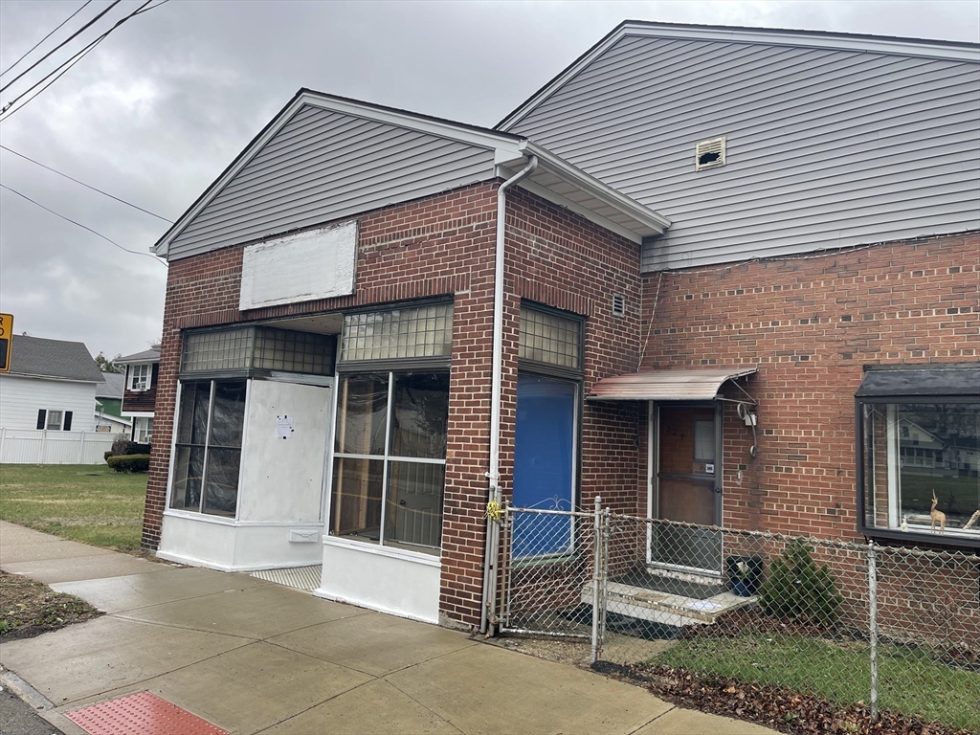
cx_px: 490
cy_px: 368
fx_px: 708
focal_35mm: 25
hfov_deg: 69.4
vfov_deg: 54.9
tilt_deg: +6.1
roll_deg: -2.3
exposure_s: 1/501
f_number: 1.6
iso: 32
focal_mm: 5.1
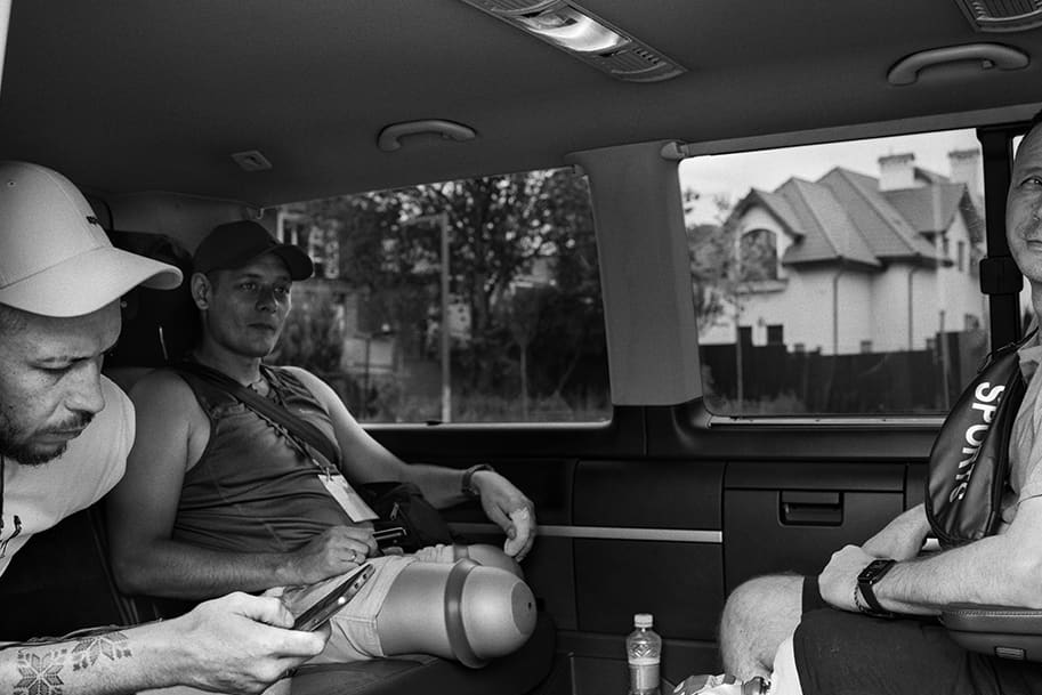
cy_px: 420
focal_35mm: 46
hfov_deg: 42.7
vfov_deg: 29.2
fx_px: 1332
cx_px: 493
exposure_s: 1/160
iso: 500
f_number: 5
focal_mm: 35
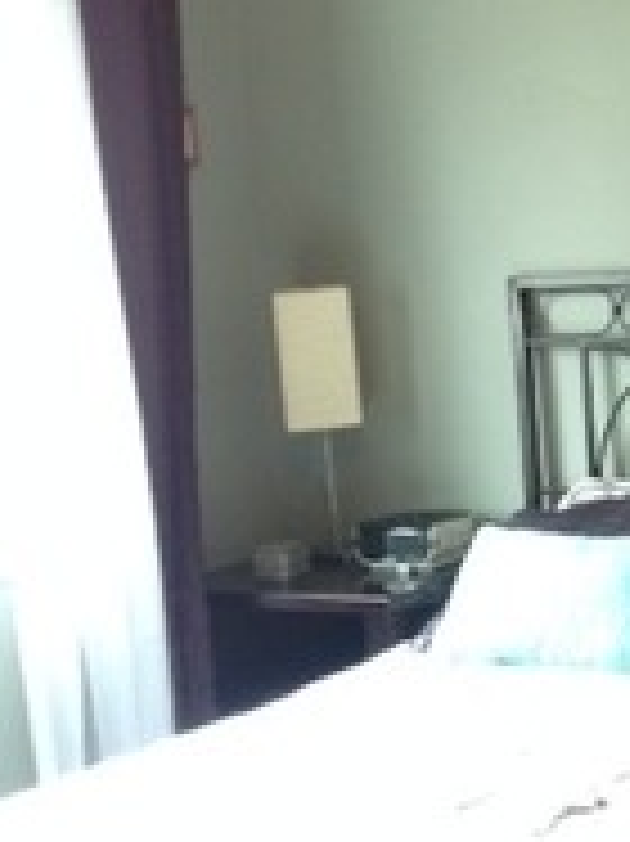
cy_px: 324
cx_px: 736
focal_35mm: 90
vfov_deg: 21.7
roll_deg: +2.5
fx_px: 2186
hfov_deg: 15.8
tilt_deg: -0.3
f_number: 2.4
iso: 100
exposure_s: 1/15
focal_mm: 4.28
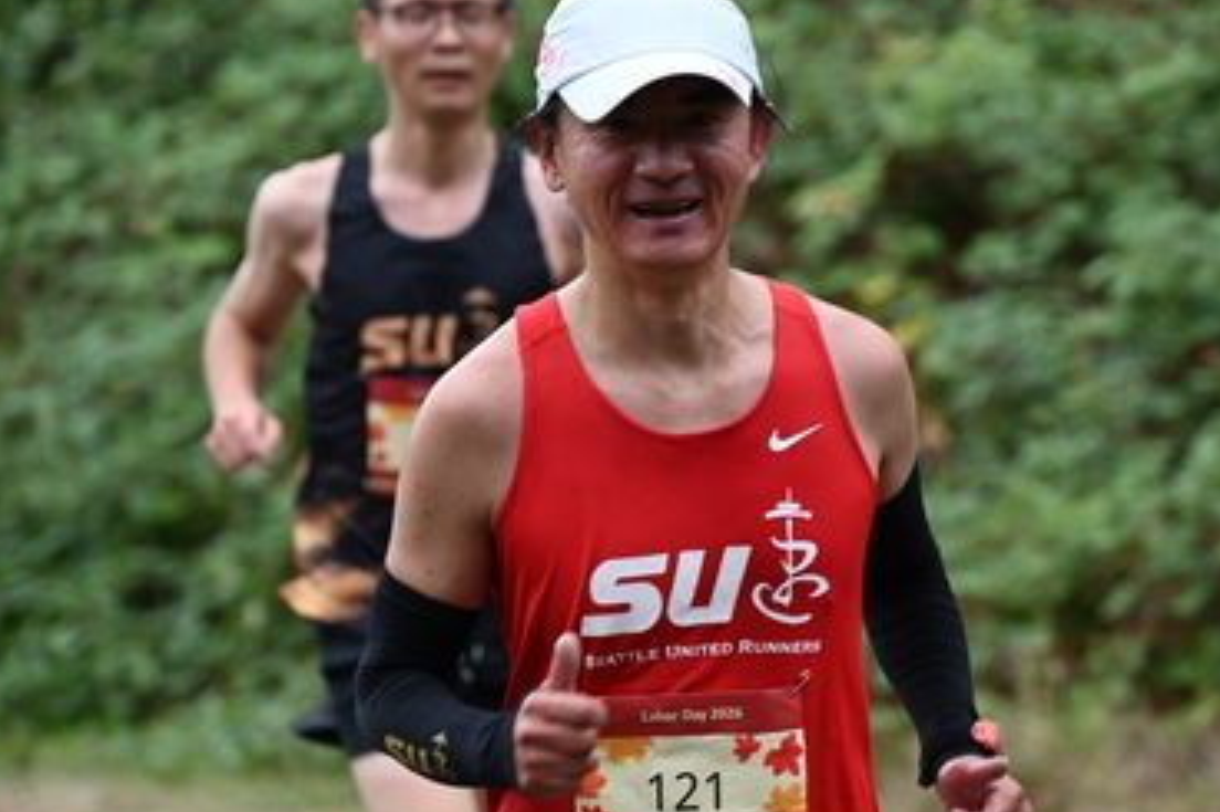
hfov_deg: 6.9
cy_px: 353
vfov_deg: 4.6
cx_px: 713
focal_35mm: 299
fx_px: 10128
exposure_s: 1/250
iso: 900
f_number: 6.3
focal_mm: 200
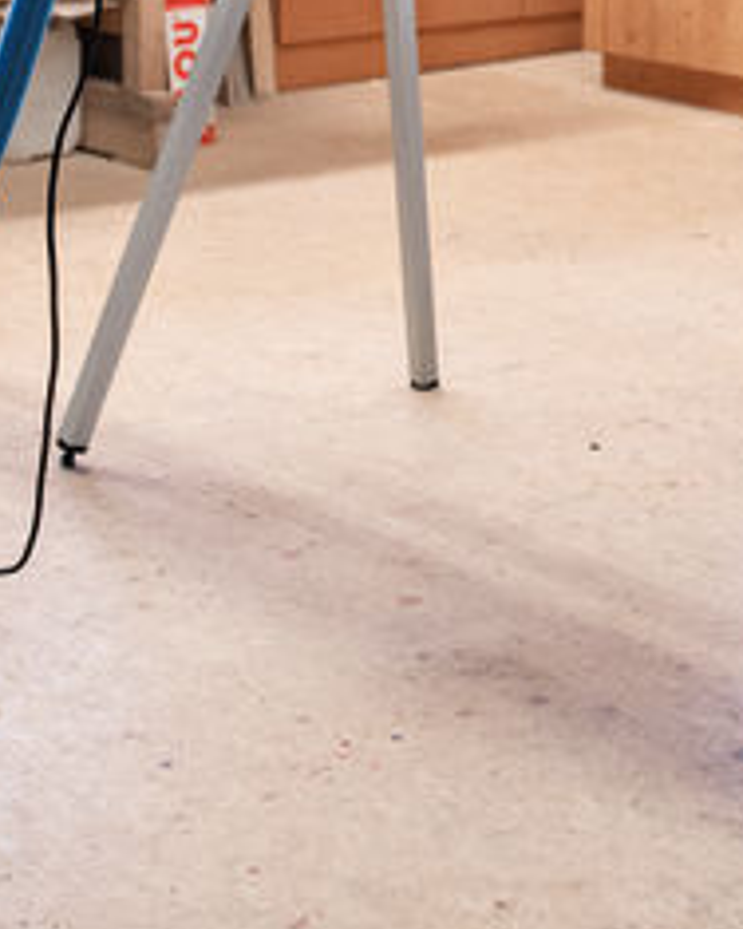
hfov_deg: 15.9
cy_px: -105
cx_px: 581
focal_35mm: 96
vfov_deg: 19.1
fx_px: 2639
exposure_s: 1/125
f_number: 2.8
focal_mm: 30
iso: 1000
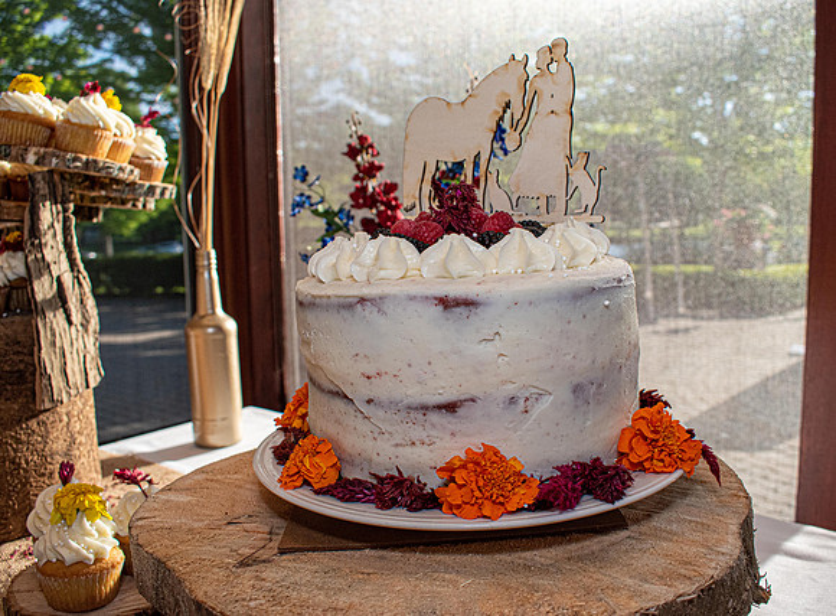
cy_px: 308
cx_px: 462
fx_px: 769
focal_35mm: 32
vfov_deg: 43.6
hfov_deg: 56.9
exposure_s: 1/125
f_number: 5.6
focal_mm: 20
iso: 800
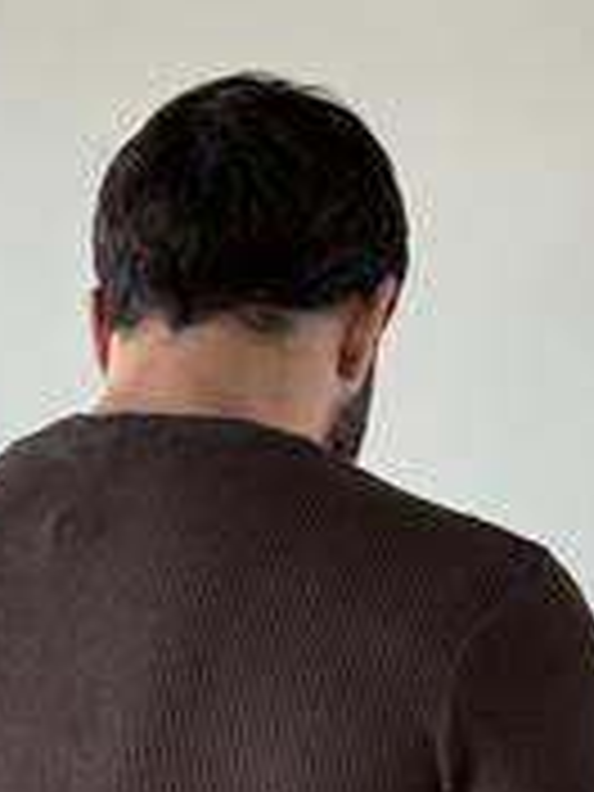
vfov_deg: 13.3
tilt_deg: +0.6
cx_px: 112
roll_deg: +0.1
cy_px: 938
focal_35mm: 145
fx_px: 3318
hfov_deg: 10.2
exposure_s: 1/214
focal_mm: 6.76
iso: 80
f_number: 1.78
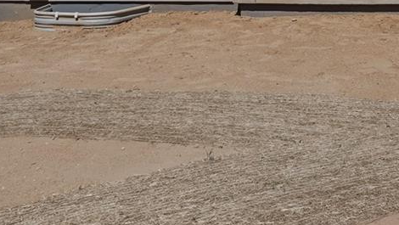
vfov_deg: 18.6
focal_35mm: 57
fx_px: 603
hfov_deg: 34.6
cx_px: 358
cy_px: -114
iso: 160
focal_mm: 16
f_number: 8
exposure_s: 1/400
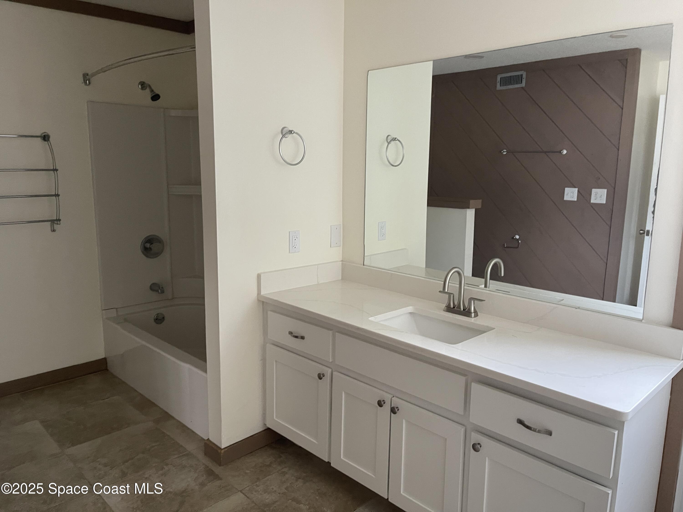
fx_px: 493
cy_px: 256
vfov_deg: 54.9
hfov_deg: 69.4
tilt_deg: -10.0
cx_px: 342
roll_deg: -0.3
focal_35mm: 25
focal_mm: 5.1
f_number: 1.6
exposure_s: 1/60
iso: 320
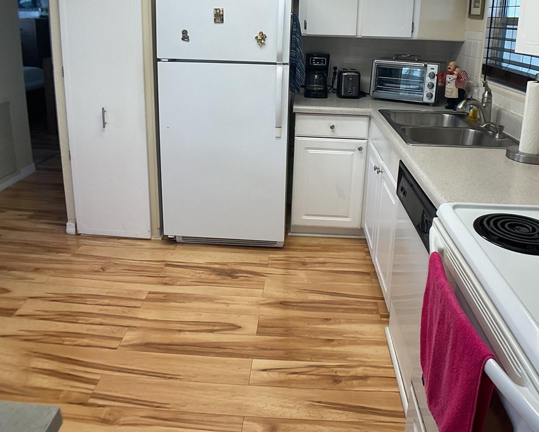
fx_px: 686
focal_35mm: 43
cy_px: 137
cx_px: 289
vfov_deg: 34.5
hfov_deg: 42.9
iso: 64
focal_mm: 3
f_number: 1.8
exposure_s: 1/120
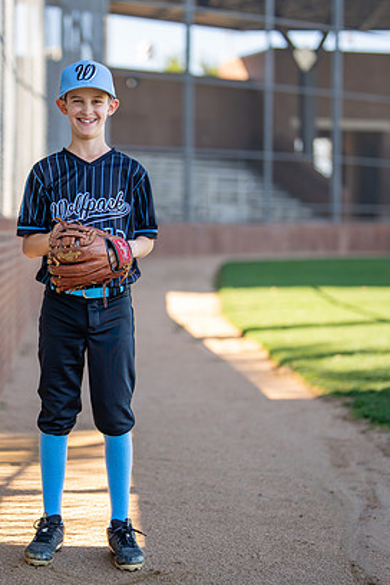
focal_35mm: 85
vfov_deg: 23.9
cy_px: 291
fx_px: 1381
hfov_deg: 16.0
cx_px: 98
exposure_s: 1/2000
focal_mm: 50
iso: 125
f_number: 1.2
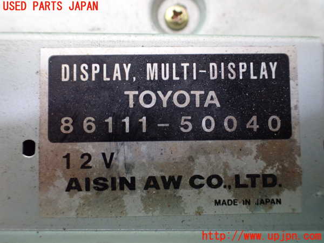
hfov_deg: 60.0
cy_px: 122
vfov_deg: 46.8
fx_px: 281
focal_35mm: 30
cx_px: 162
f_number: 2.3
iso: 800
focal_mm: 5.4
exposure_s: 1/40
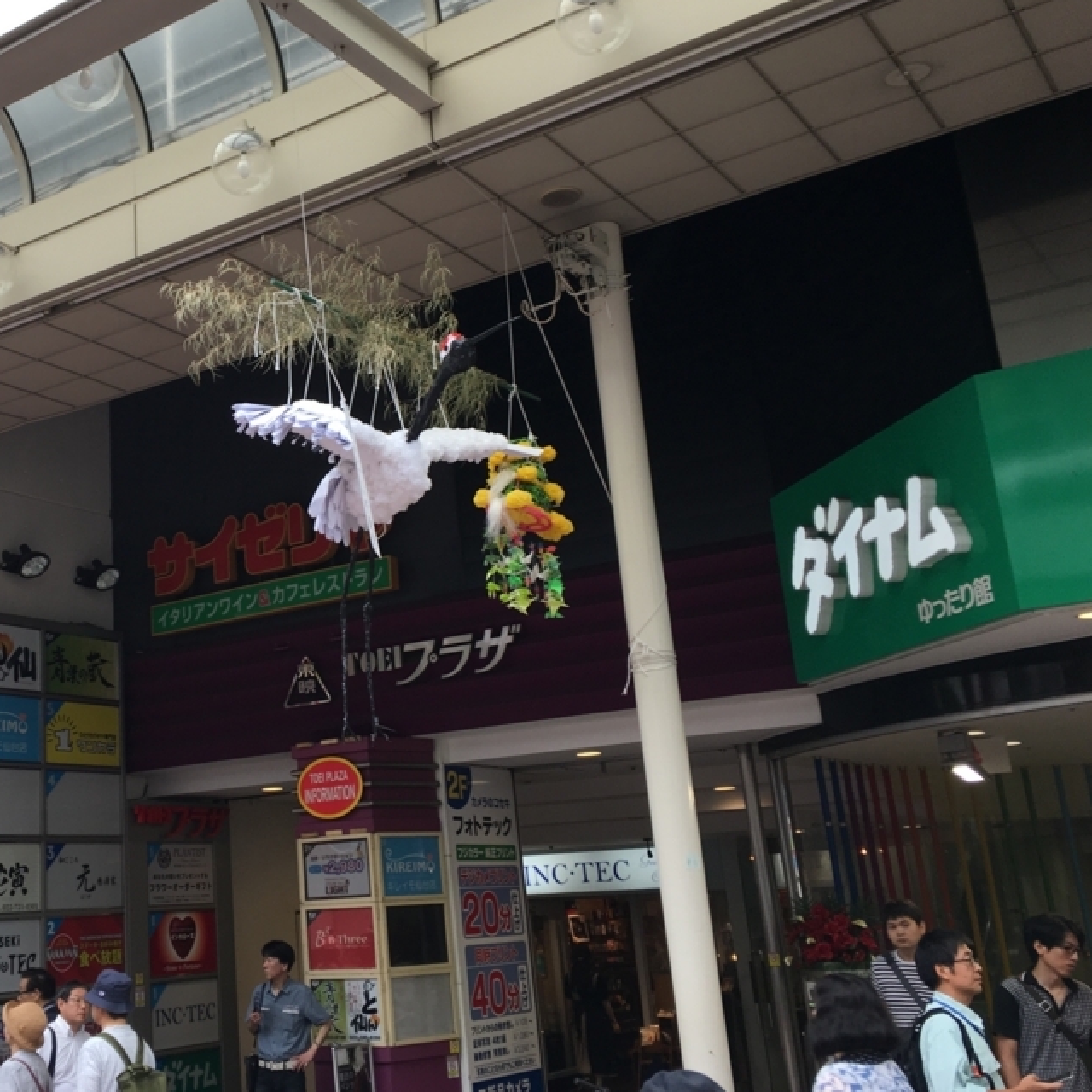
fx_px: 1463
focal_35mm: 41
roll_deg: +2.5
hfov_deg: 39.7
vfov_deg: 40.8
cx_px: 258
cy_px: 473
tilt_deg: +17.9
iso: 25
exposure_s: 1/122
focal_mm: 4.15
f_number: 2.2
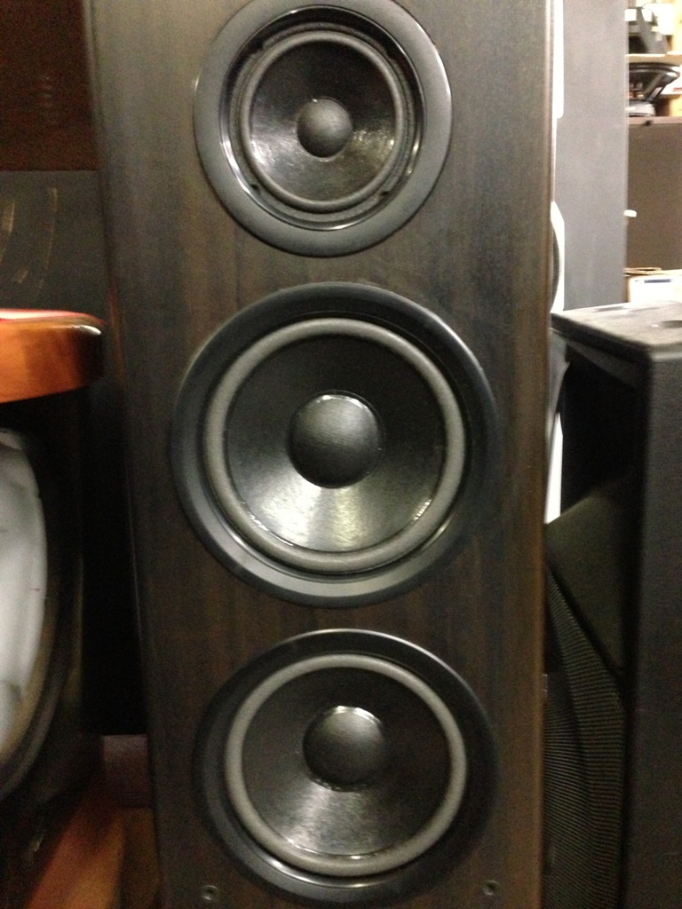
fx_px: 867
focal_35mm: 33
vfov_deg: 55.4
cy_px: 454
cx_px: 341
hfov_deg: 42.9
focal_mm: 4.13
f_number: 2.4
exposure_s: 1/15
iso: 800
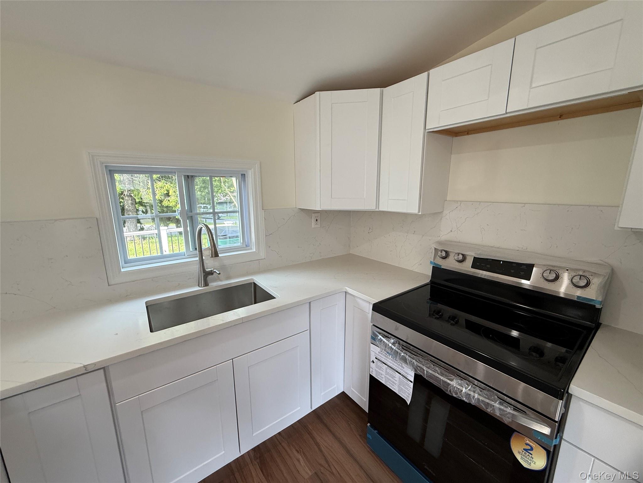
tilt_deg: -11.7
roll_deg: +0.9
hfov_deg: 102.1
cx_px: 322
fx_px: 260
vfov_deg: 85.7
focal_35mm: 14
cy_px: 242
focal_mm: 2.22
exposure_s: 1/120
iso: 125
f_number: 2.2
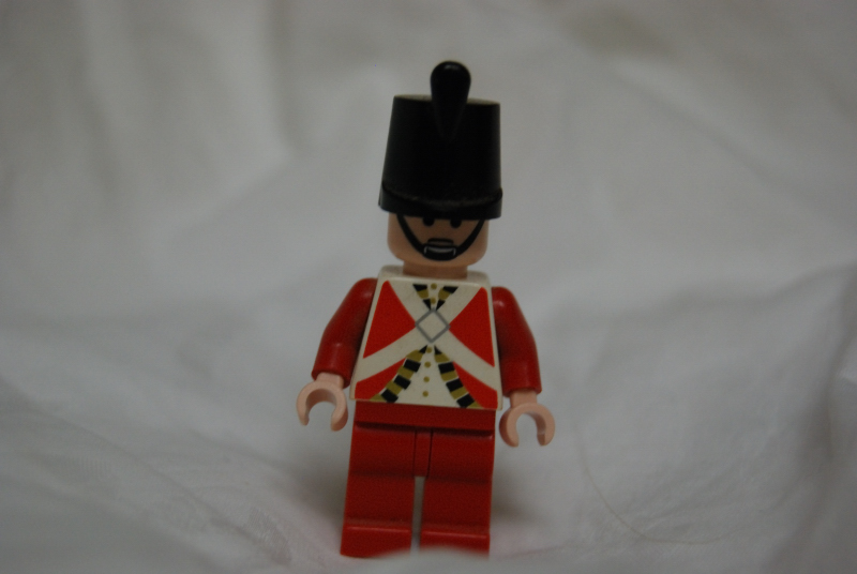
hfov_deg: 24.6
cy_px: 287
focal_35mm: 82
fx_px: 1967
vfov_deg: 16.6
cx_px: 428
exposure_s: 1/60
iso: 800
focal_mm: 55
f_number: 5.6
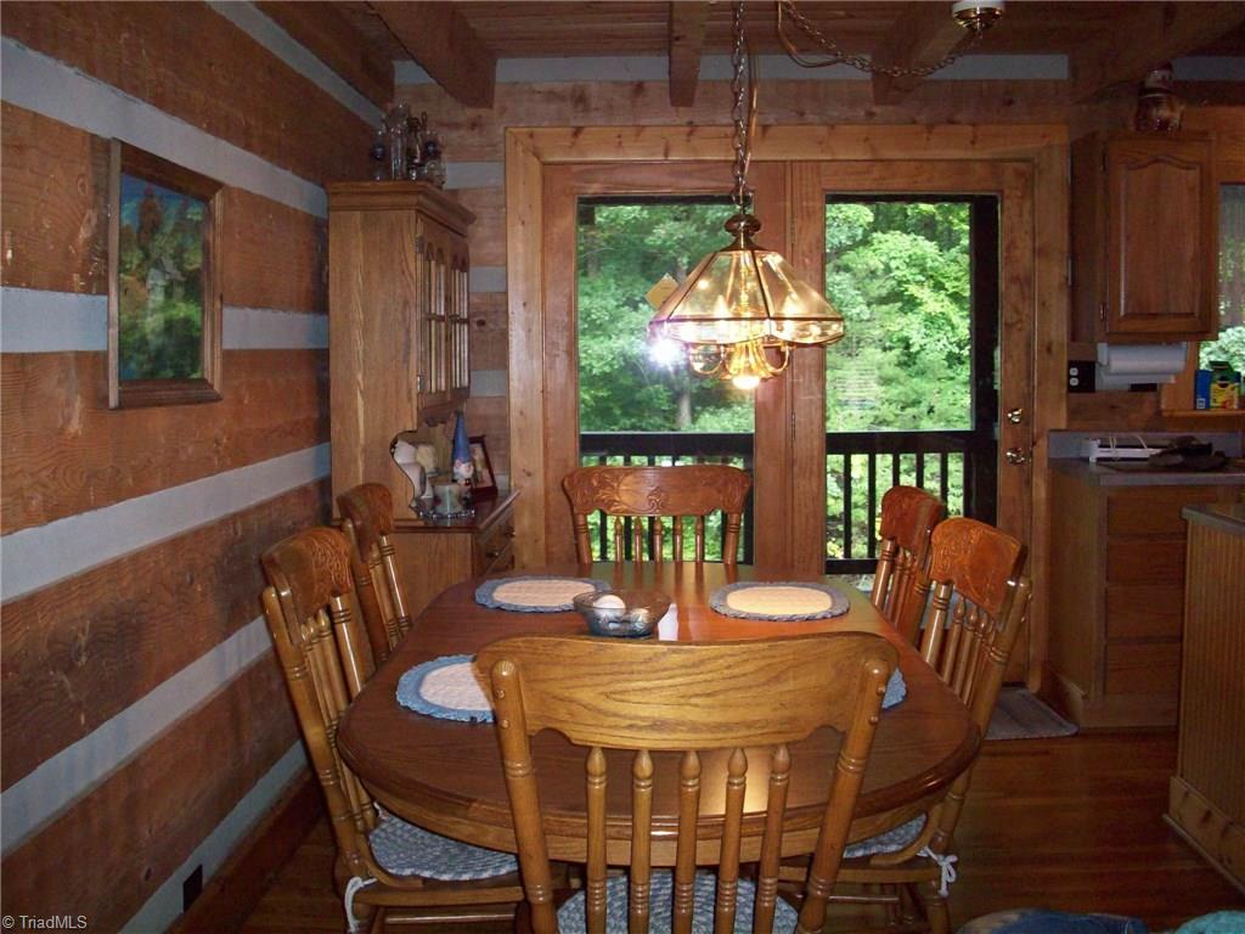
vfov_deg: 38.7
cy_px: 467
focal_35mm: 37
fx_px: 1331
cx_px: 622
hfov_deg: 50.1
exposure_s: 1/45
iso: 160
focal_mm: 6.2
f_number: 2.8
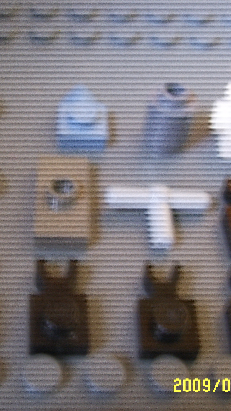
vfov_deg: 36.6
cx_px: 67
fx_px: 621
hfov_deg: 21.0
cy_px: 206
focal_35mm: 57
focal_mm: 6.6
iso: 63
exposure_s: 1/2
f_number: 3.5
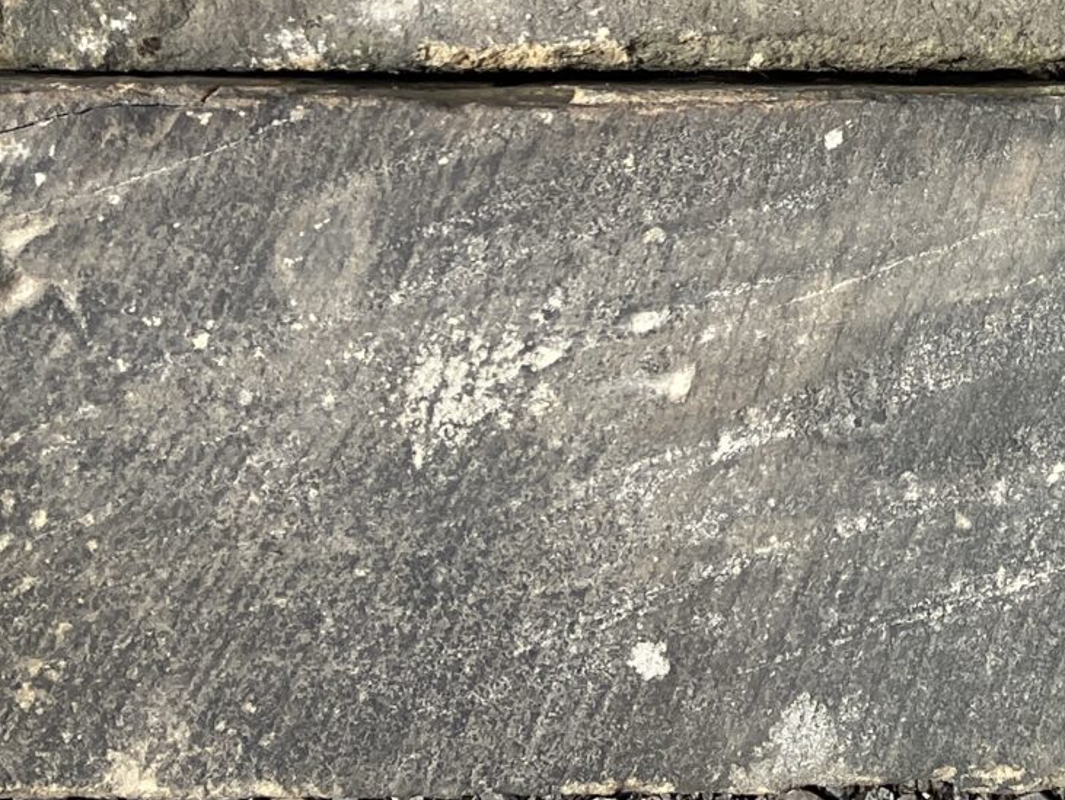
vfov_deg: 14.2
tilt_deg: -80.4
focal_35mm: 98
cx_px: 1330
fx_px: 3017
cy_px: -383
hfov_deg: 18.8
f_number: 1.8
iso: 32
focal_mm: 3.99
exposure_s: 1/1245
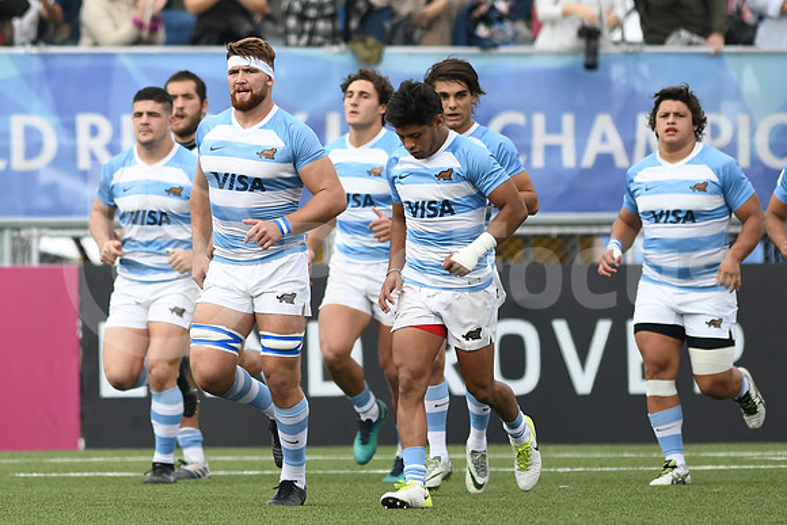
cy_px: 262
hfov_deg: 4.6
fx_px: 9839
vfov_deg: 3.1
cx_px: 394
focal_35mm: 450
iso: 250
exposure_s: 1/1600
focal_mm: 300
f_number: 2.8
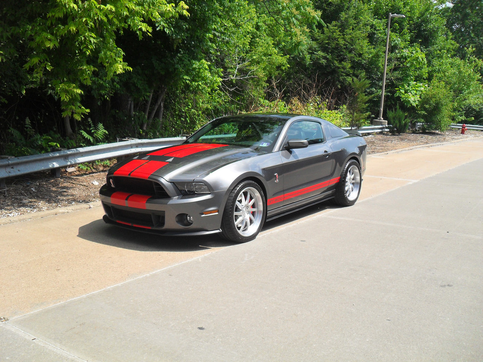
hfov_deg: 52.6
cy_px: 181
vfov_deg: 40.7
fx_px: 488
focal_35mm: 35
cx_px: 242
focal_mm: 6.2
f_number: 8.9
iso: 100
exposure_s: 1/125
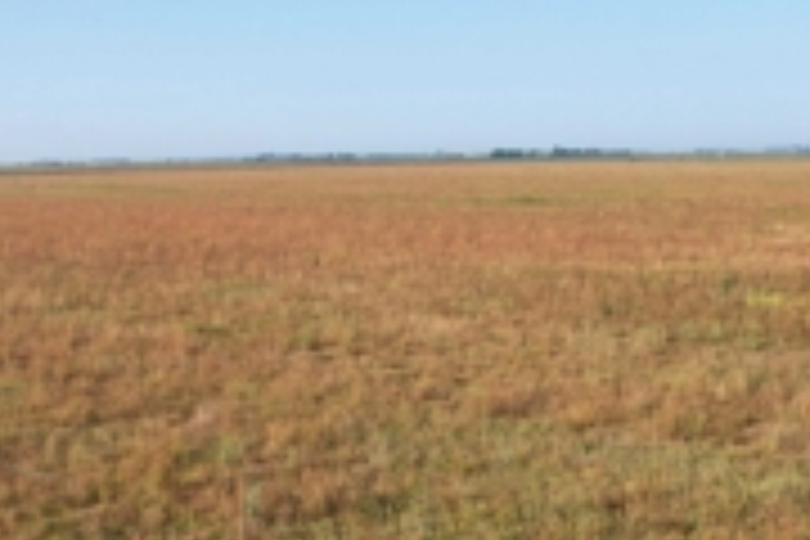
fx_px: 1237
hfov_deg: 36.2
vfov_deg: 23.9
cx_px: 346
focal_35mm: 55
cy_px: 486
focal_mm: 8.38
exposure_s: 1/1250
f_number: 2.8
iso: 100
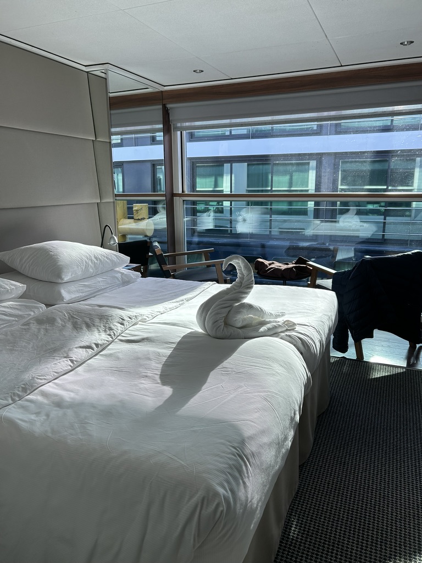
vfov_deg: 67.3
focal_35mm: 26
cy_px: 282
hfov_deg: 53.1
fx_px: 423
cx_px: 211
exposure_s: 1/402
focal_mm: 5.7
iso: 50
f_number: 1.5
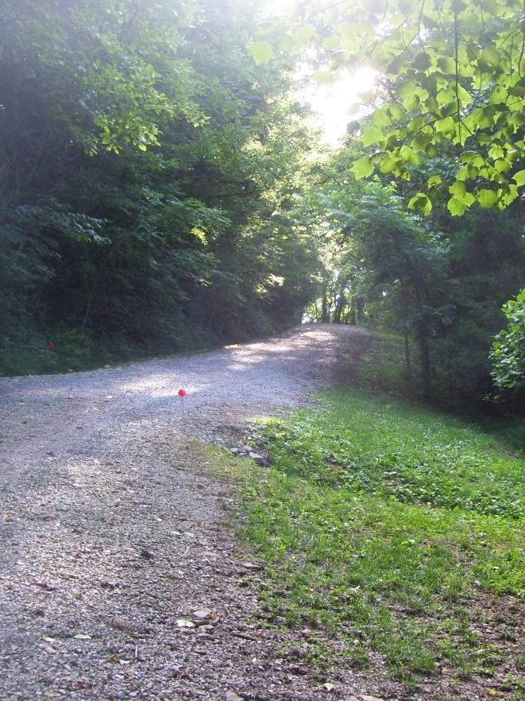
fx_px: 991
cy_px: 355
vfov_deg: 38.9
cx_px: 332
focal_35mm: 49
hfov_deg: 29.5
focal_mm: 6
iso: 125
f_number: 2.7
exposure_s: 1/30
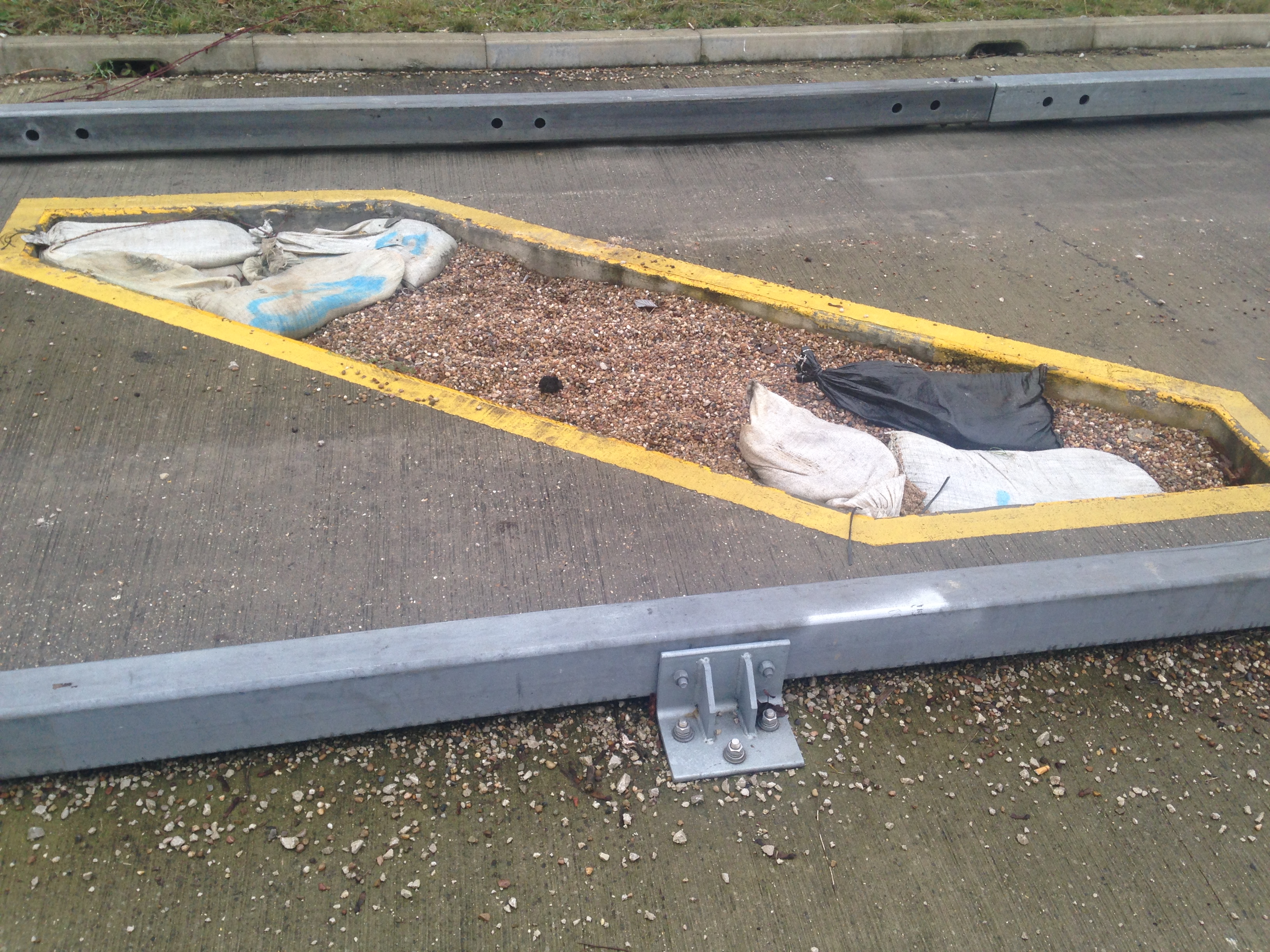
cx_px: 635
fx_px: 1211
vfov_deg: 42.9
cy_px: 476
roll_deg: -3.8
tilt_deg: -37.0
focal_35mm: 33
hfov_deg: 55.4
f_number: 2.4
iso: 50
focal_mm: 4.12
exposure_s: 1/60
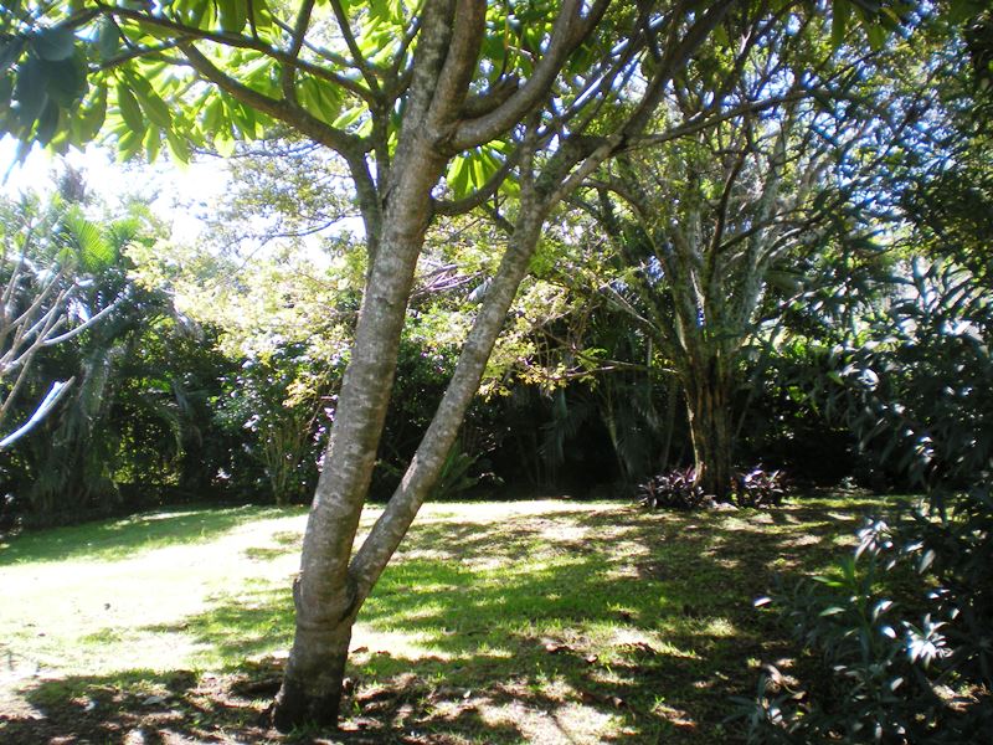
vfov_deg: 37.7
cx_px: 496
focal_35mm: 38
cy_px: 372
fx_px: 1090
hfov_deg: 49.0
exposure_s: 1/92.5
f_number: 3.1
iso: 64
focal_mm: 6.3
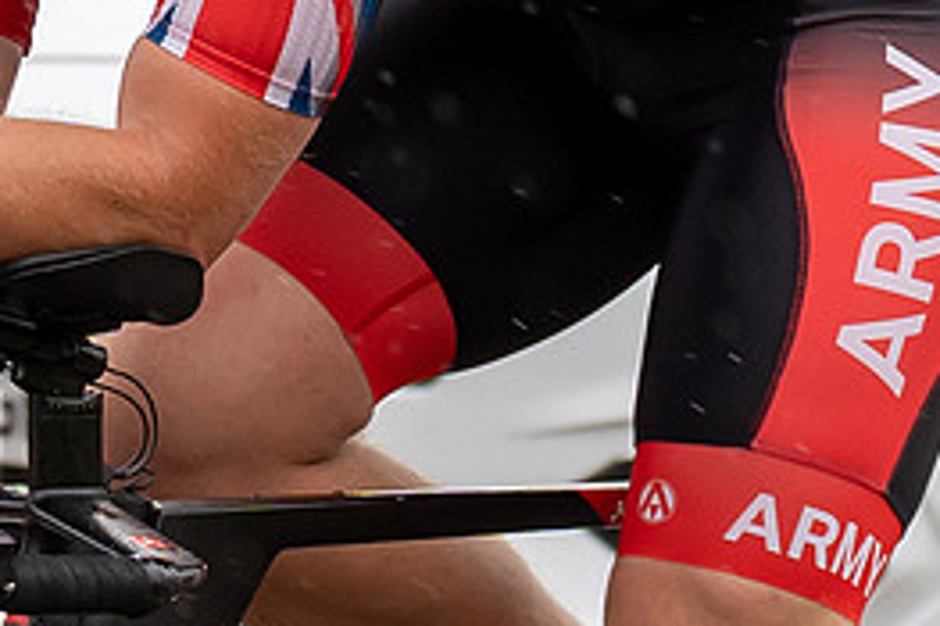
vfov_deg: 2.2
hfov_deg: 3.3
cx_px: -321
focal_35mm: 618
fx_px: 16126
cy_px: 77
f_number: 3.5
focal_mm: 70
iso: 250
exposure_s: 1/1000
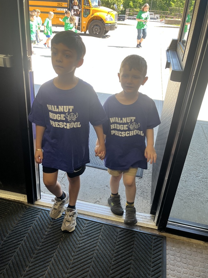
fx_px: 248
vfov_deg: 58.3
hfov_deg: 45.4
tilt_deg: -28.8
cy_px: 152
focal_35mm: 31
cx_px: 97
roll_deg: -3.7
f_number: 1.6
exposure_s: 1/145
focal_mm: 5.1
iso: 32
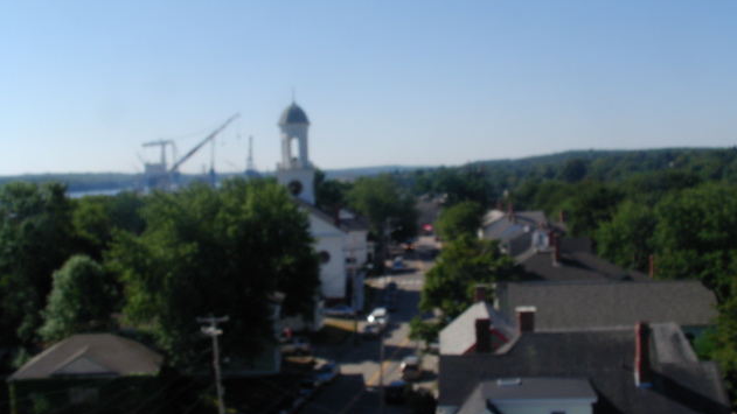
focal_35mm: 42
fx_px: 821
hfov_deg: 48.4
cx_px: 373
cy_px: 147
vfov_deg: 28.2
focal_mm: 5.9
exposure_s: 1/245
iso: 50
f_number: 8
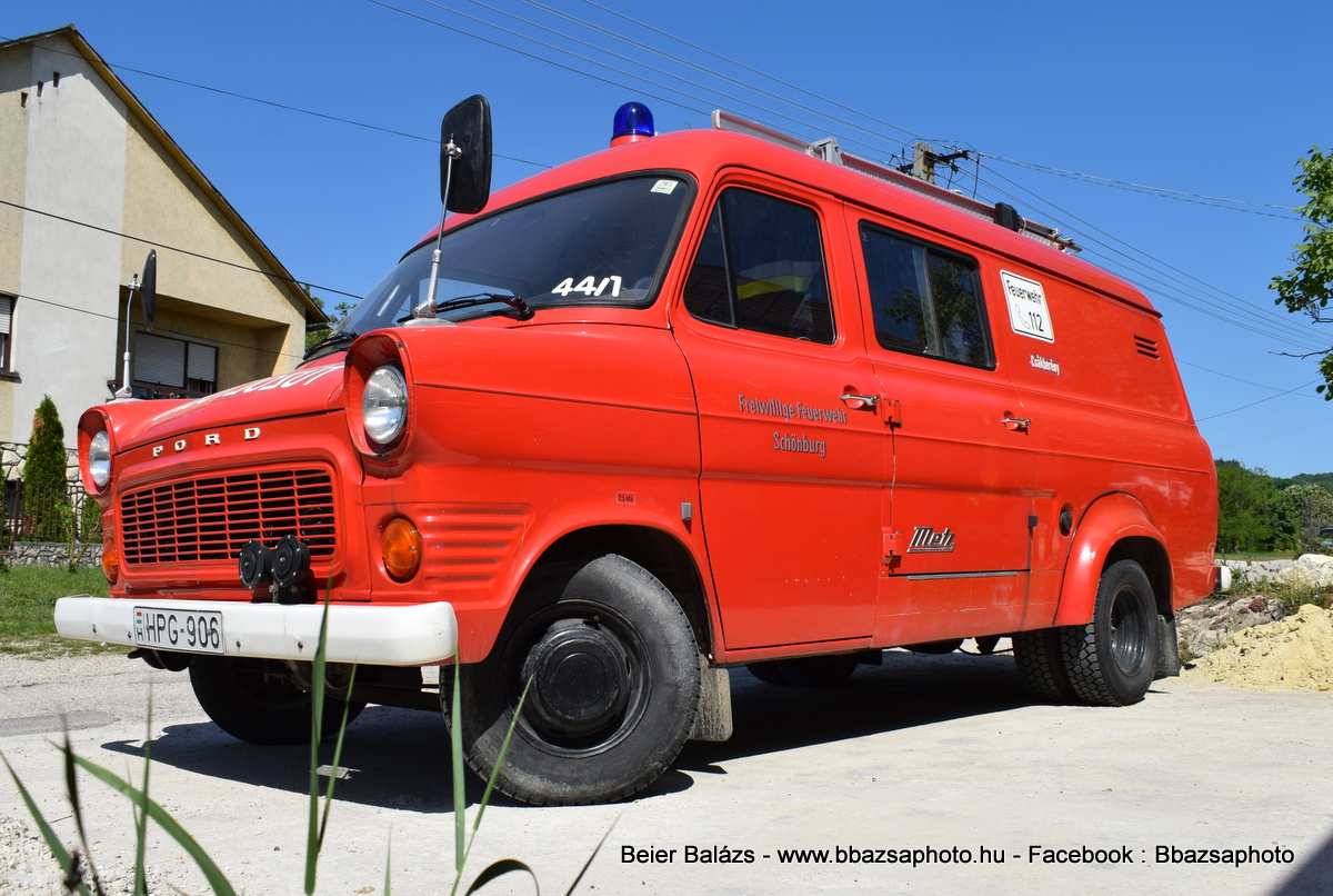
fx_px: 1002
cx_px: 666
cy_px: 448
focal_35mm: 27
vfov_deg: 48.1
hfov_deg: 67.3
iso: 200
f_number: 9
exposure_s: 1/640
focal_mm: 18
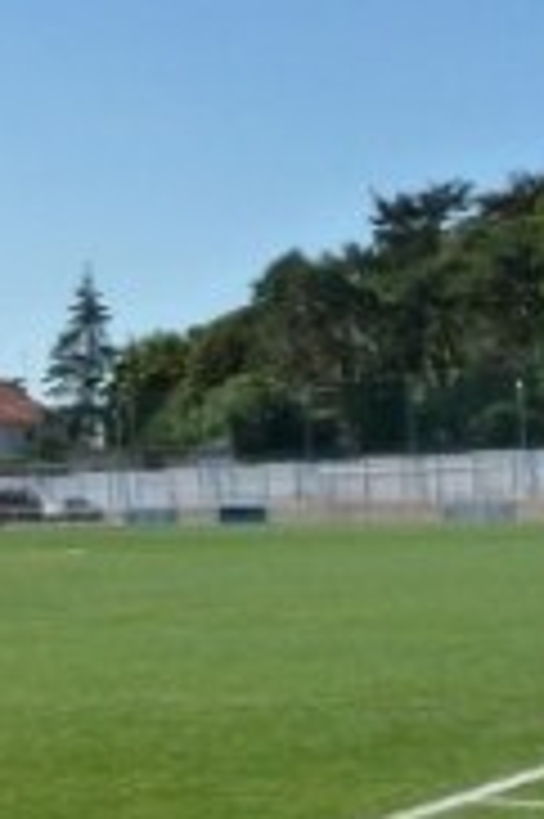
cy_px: 500
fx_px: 2180
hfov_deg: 12.7
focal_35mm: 96
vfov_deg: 21.2
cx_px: -490
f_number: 8
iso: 160
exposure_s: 1/250
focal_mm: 4.7
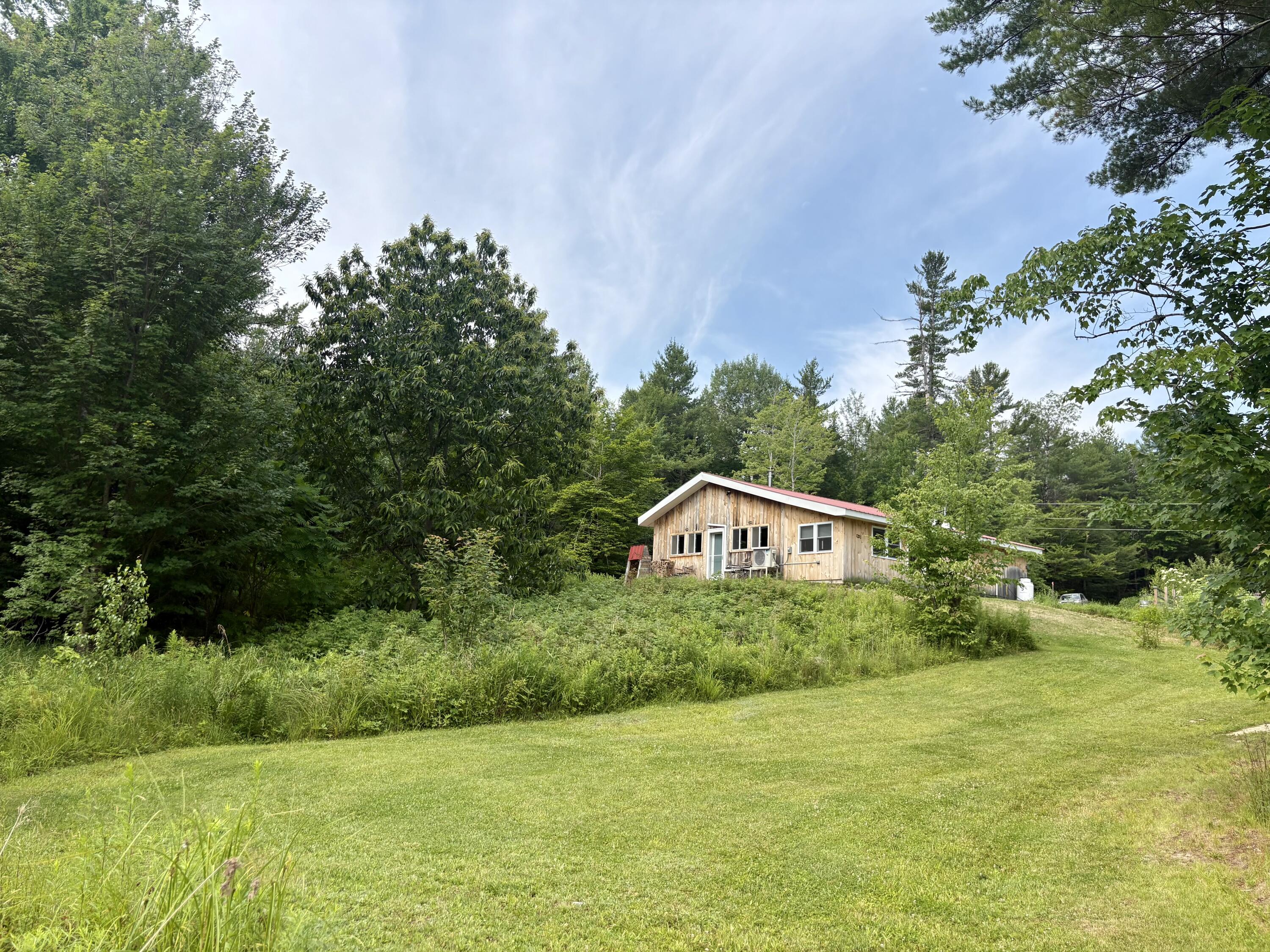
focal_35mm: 26
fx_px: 954
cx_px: 635
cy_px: 476
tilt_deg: +11.8
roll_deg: -2.2
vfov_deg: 53.1
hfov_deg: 67.3
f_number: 1.6
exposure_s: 1/2283
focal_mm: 5.96
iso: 50
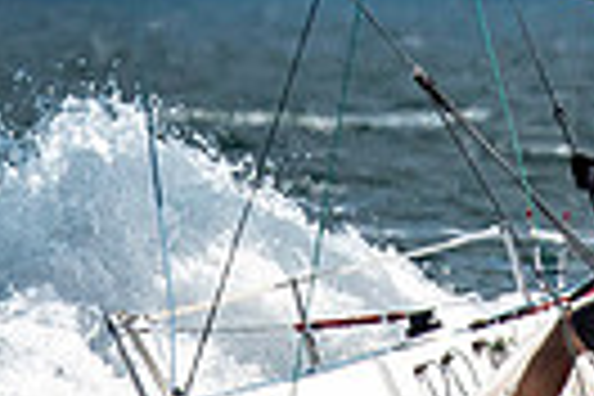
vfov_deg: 0.5
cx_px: 467
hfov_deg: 0.8
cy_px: -368
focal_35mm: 2521
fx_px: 41593
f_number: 5.6
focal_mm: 300
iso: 500
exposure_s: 1/6400
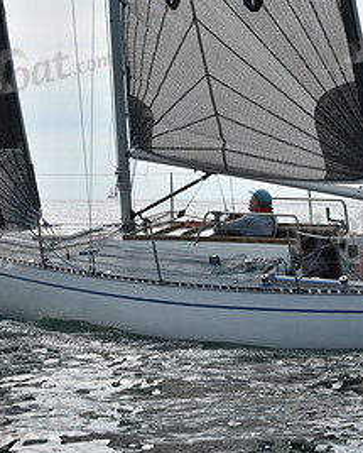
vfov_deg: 13.5
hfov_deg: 10.9
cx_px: 203
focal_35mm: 142
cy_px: 148
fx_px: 1904
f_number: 9
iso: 320
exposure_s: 1/1250
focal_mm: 70
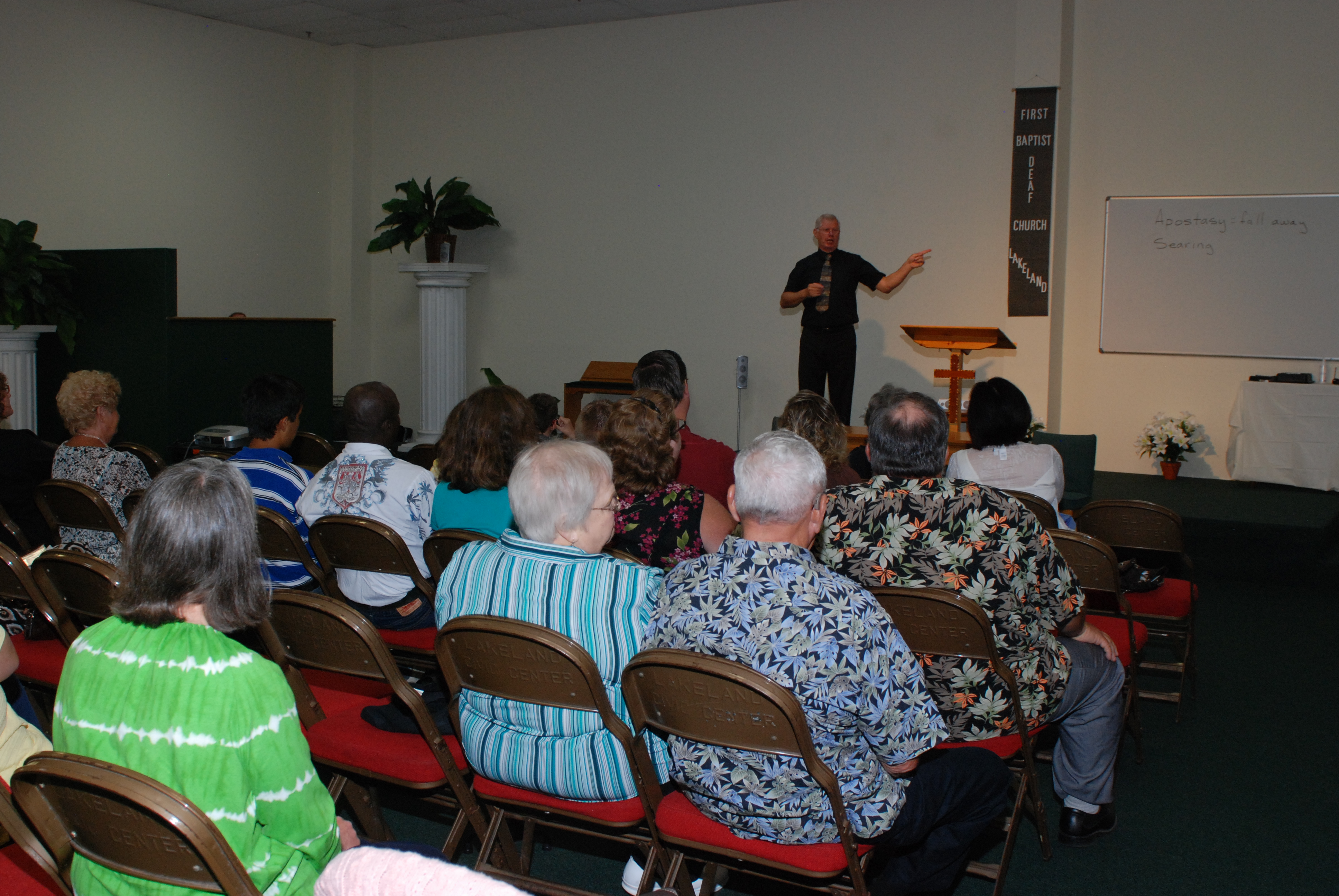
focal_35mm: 36
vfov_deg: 37.0
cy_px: 448
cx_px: 670
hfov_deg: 53.1
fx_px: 1341
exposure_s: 1/60
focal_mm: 24
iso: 500
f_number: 6.3
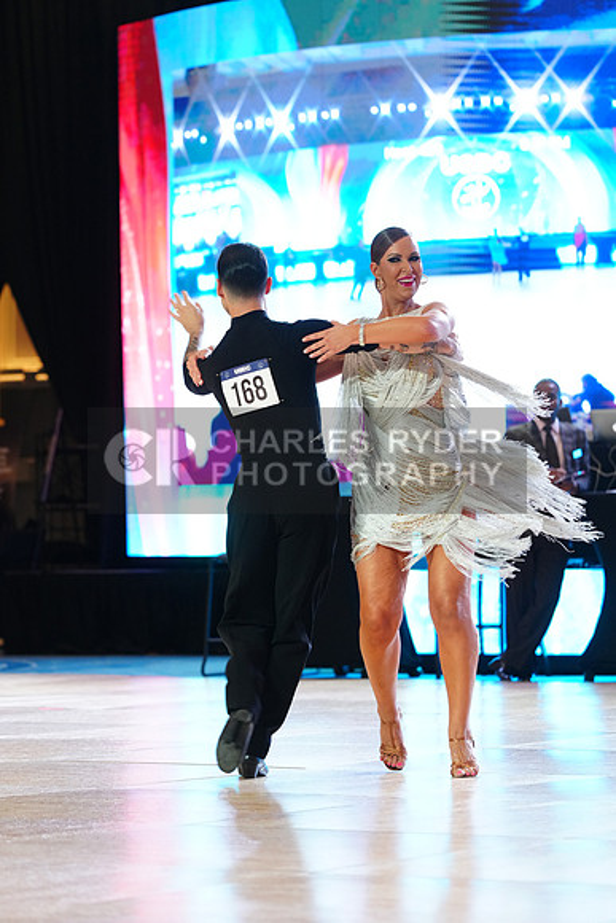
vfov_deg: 14.2
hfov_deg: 9.5
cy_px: 462
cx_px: 308
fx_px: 3719
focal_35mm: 145
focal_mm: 145
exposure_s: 1/250
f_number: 4
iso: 2500
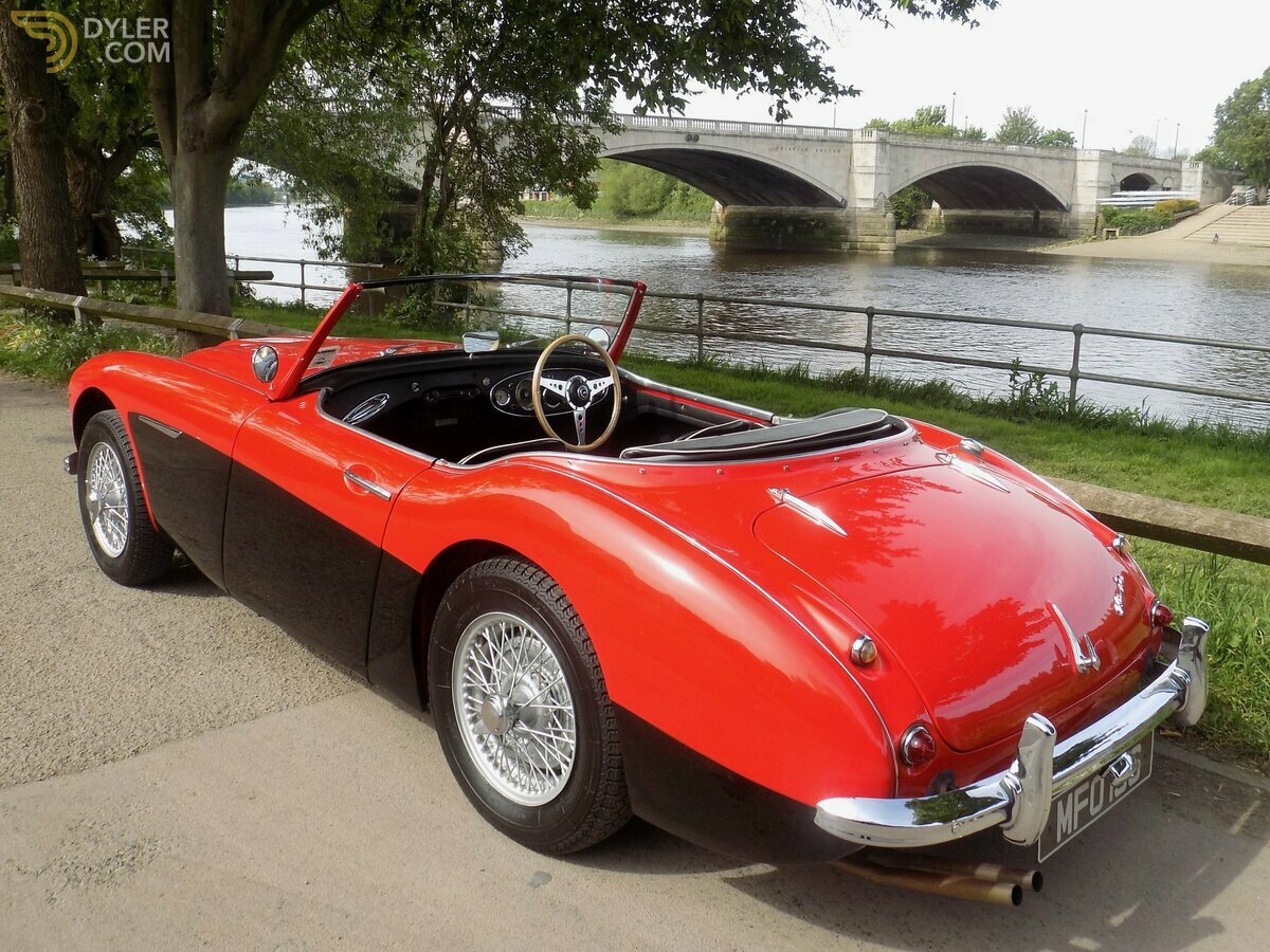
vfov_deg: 46.8
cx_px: 635
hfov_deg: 60.0
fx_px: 1101
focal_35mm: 30
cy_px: 476
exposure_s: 1/400
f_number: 3.3
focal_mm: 5.3
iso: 80
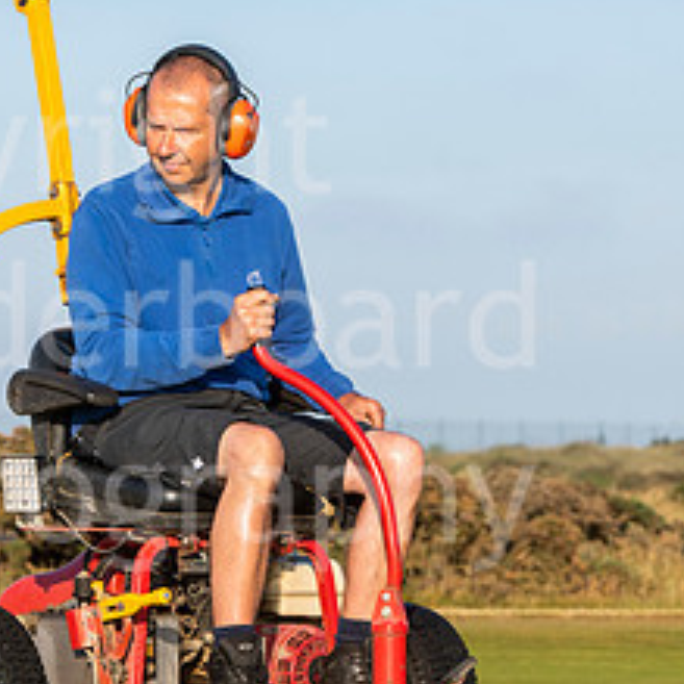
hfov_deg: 6.2
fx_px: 6282
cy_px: 345
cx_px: 137
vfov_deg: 6.2
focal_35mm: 281
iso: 250
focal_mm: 125
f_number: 8
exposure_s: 1/500
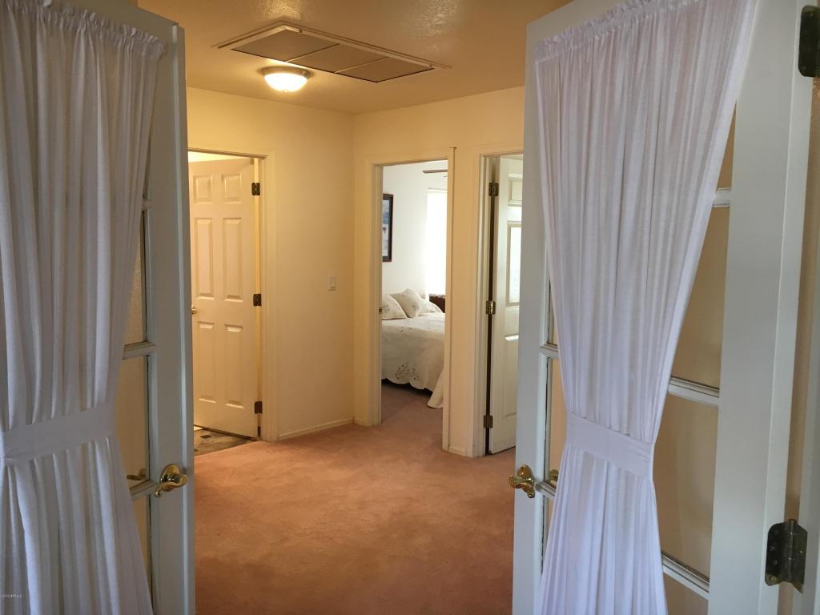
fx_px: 687
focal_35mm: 29
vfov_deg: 48.2
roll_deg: -0.3
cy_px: 308
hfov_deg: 61.7
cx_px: 410
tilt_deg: -6.3
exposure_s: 1/30
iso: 64
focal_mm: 4.15
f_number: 2.2
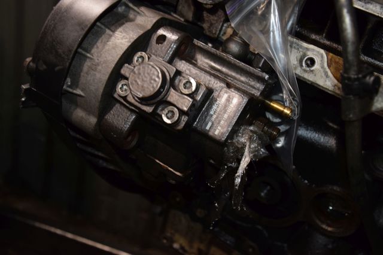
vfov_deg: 29.8
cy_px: 128
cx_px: 192
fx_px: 478
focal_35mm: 45
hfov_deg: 43.6
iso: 800
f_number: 5
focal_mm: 30
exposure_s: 1/60
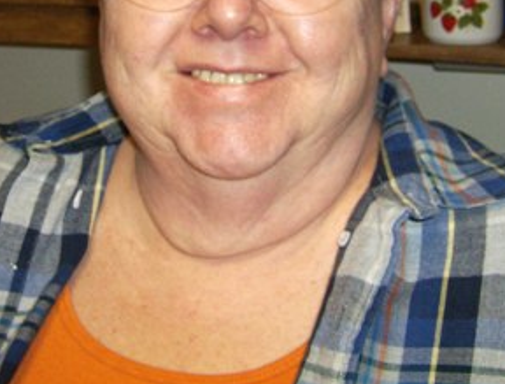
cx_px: 184
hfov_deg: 24.5
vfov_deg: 18.6
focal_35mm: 79
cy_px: 53
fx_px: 1158
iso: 200
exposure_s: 1/60
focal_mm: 6
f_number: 2.8
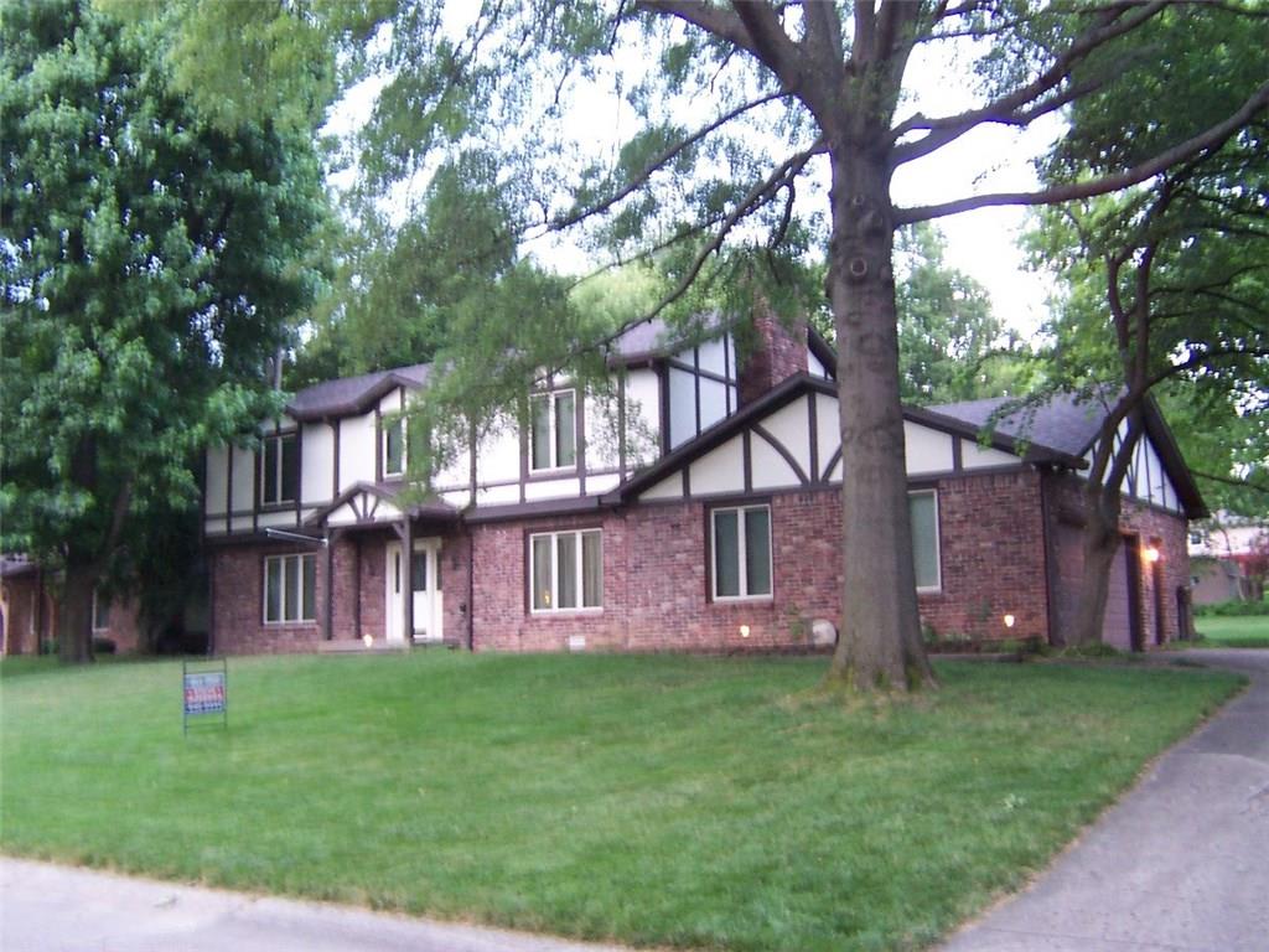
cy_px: 476
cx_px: 634
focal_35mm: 36
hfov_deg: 51.4
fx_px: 1320
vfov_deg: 39.7
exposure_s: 1/8
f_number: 2.8
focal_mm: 5.6
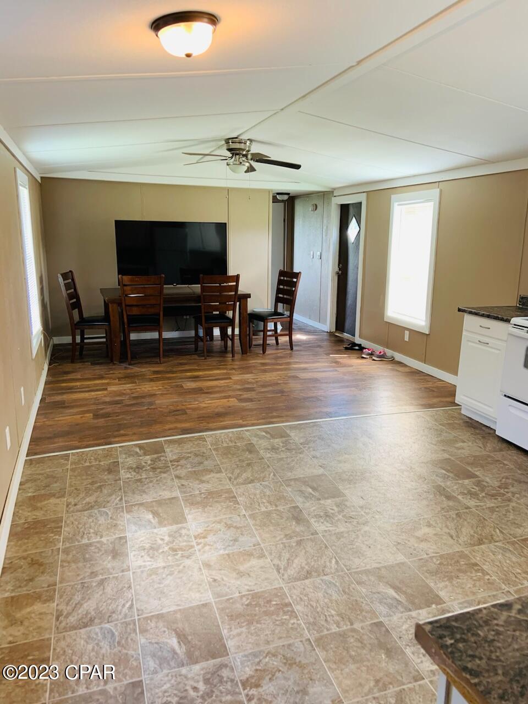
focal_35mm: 26
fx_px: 529
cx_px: 264
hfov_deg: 53.1
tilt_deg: -10.6
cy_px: 352
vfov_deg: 67.3
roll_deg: -0.1
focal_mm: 4.25
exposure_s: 1/60
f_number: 1.8
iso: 160
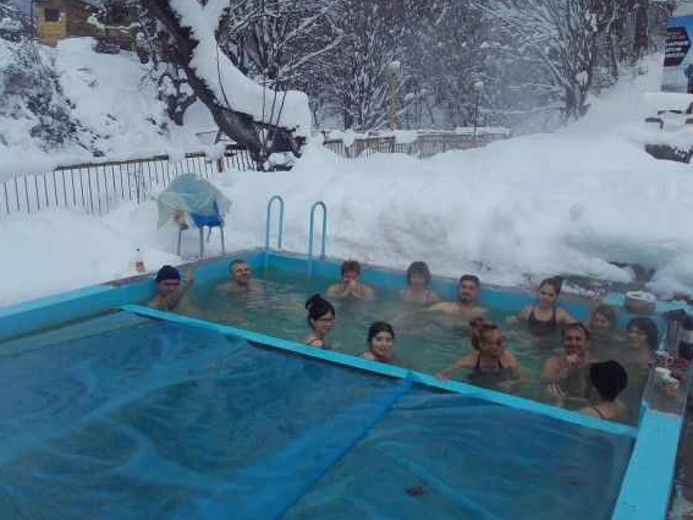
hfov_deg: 52.6
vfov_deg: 40.6
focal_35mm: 35
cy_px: 231
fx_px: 701
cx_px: 364
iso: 50
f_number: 2.2
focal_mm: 3.31
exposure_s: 1/122
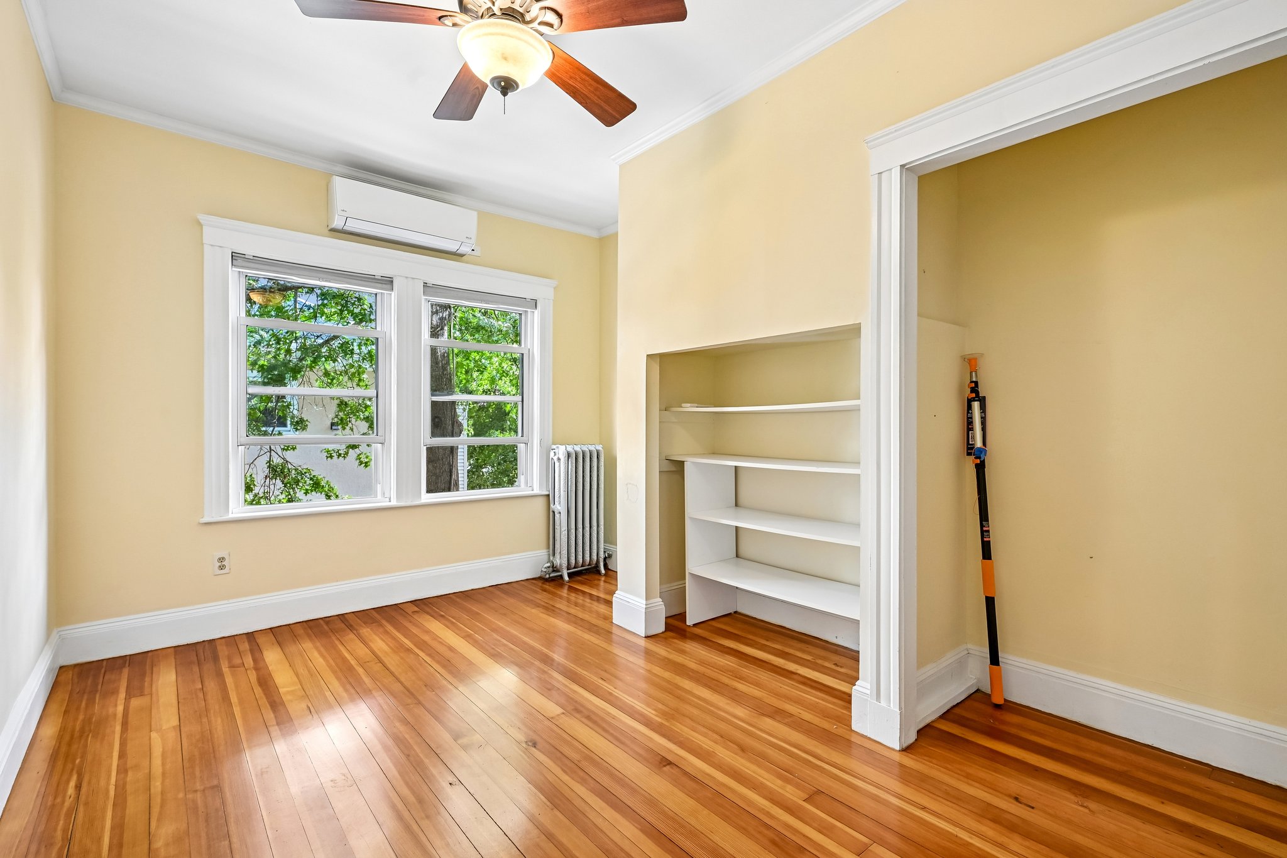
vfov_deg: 73.7
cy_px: 429
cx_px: 644
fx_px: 572
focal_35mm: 16
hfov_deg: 96.7
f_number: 8
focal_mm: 16
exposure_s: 1/13
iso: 400
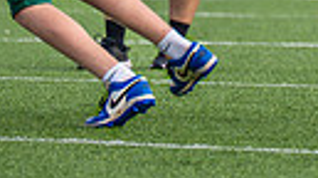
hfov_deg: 1.4
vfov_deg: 0.8
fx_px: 13138
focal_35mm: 1561
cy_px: -199
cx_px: 646
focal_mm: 200
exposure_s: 1/1000
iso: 160
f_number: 2.8
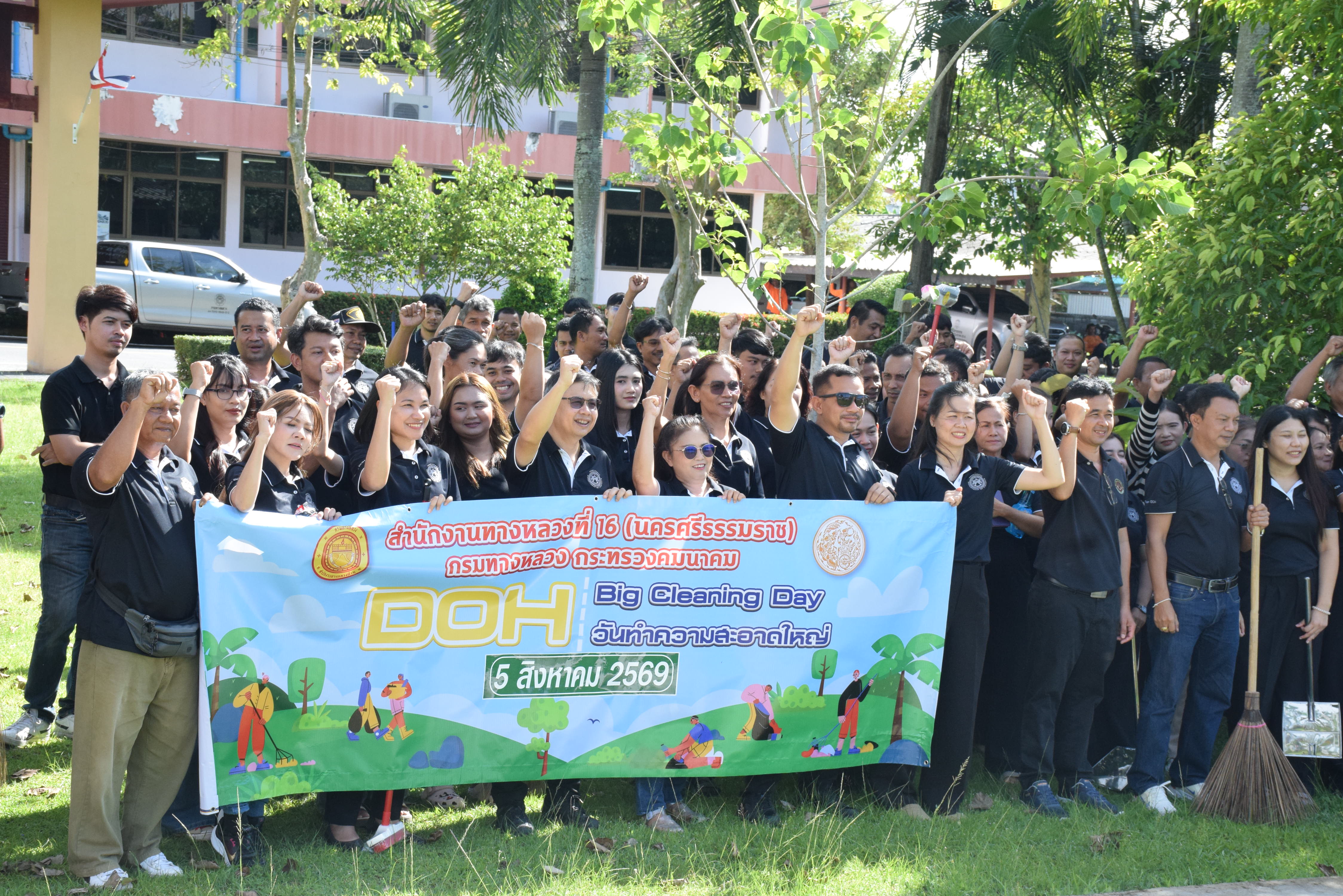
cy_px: 448
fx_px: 2687
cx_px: 672
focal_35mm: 72
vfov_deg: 18.9
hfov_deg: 28.1
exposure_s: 1/400
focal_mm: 48
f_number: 10
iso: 1250
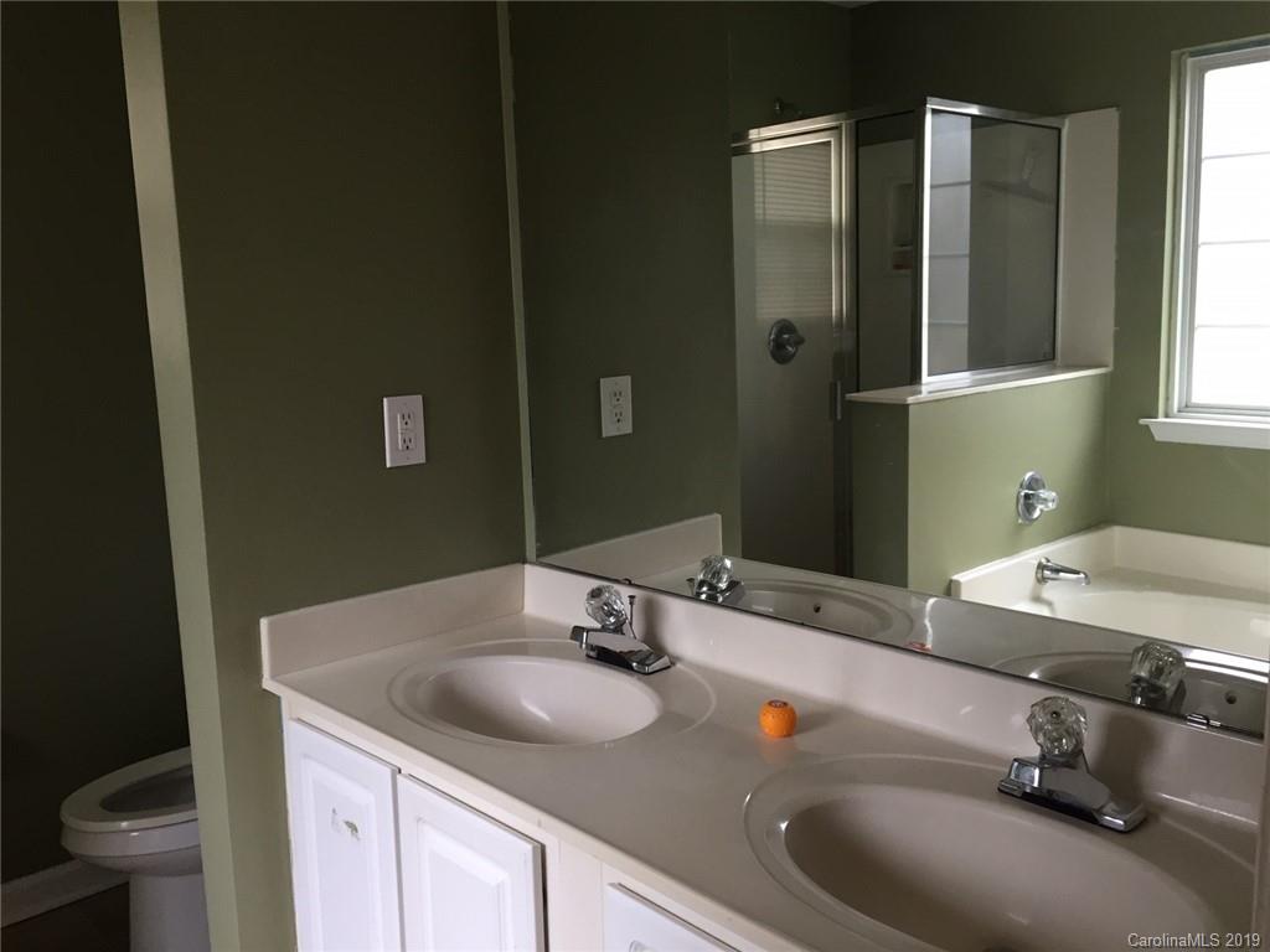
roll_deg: +0.4
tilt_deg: -9.5
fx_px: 1064
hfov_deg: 61.7
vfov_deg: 48.2
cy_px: 476
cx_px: 635
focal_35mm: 29
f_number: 2.2
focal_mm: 4.15
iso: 80
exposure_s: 1/30
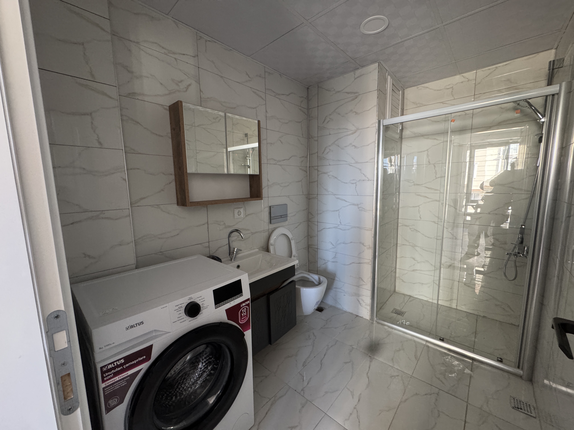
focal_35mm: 14
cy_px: 215
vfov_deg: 85.7
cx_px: 287
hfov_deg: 102.1
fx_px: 232
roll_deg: +1.3
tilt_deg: -7.7
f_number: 2.2
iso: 400
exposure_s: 1/50
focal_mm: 2.22
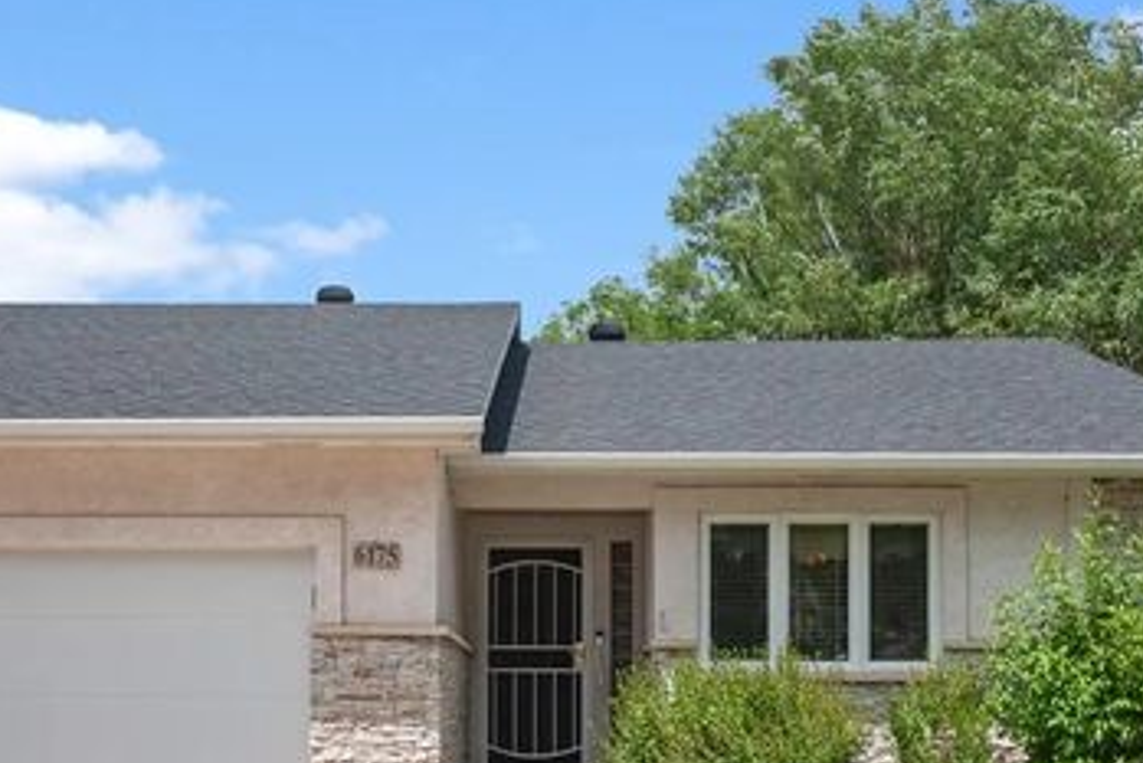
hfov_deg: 36.2
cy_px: 625
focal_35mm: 55
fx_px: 1747
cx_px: 508
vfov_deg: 24.2
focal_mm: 20
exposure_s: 1/1600
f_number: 4.5
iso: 200
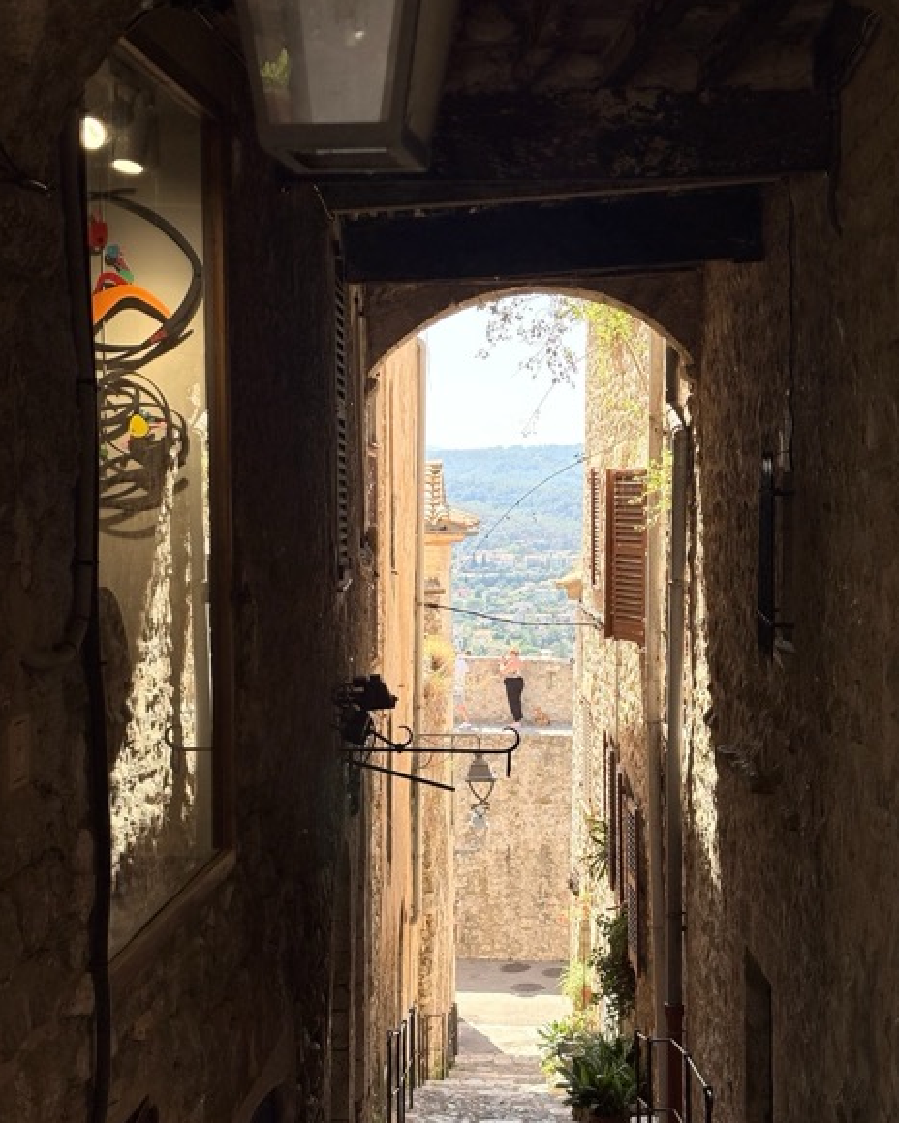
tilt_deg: -4.1
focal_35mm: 56
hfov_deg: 27.1
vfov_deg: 33.6
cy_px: 612
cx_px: 448
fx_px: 1862
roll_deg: +0.3
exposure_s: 1/709
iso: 32
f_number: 1.6
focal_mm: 5.96
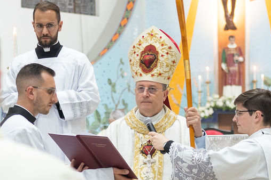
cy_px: 141
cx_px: 102
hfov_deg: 19.2
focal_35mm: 106
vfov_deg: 12.9
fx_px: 798
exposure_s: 1/160
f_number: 2
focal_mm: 35
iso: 1000
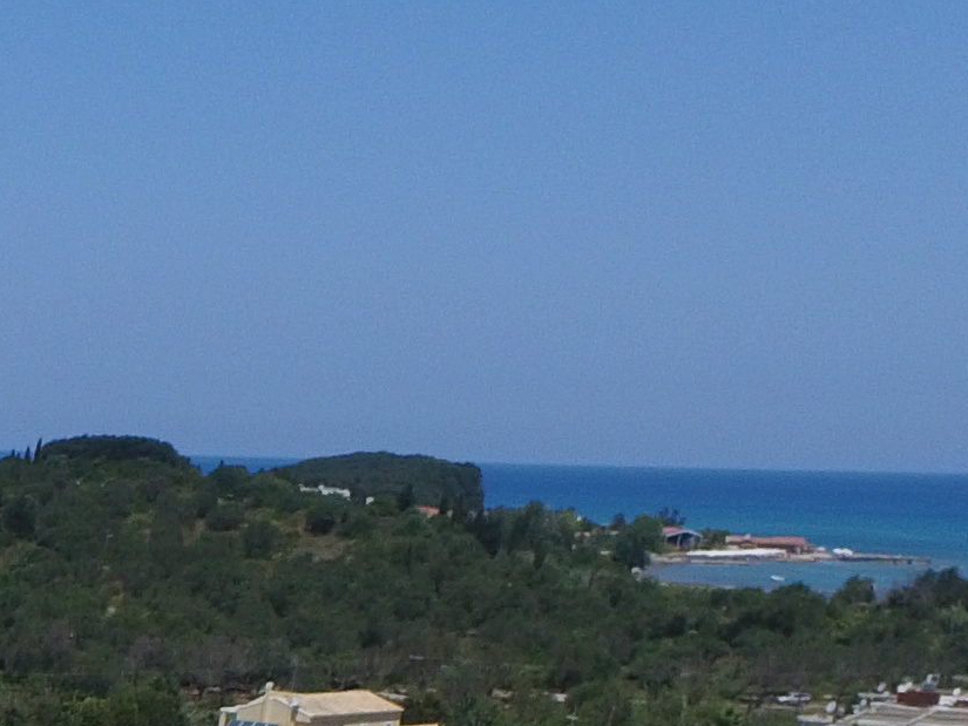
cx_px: -717
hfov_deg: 17.0
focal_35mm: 97
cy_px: 1758
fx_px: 2713
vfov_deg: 12.1
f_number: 2.8
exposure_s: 1/1848
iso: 100
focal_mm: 3.61
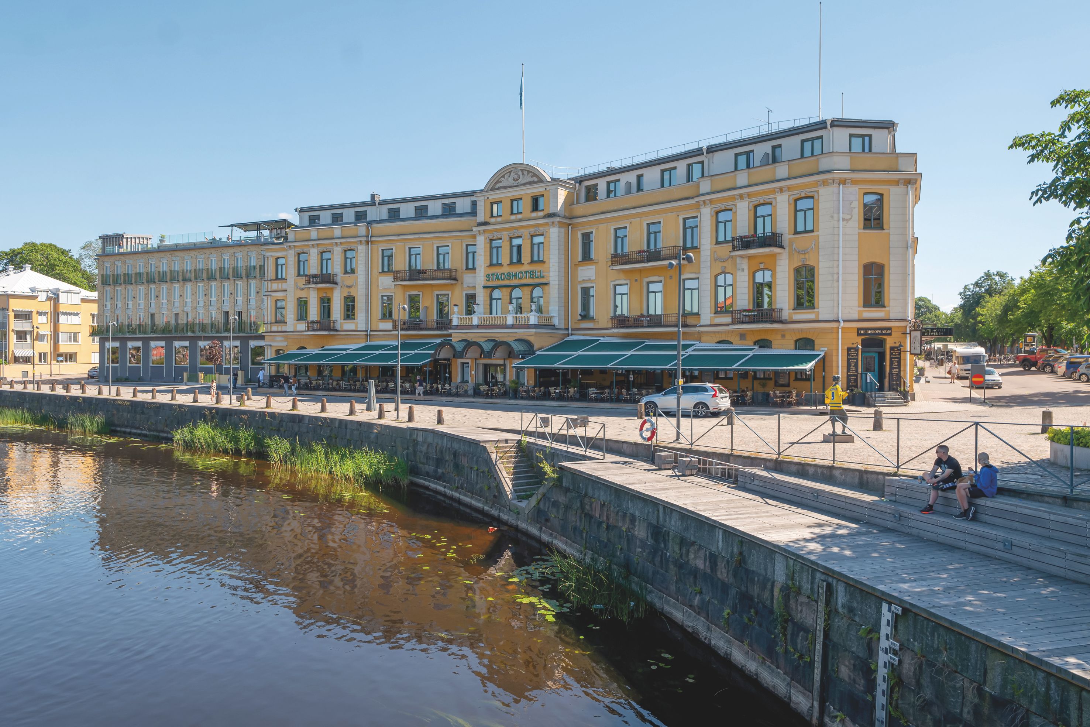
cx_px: 545
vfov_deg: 51.3
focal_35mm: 25
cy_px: 364
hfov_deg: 71.5
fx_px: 757
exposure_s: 1/320
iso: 100
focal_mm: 25
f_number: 6.3
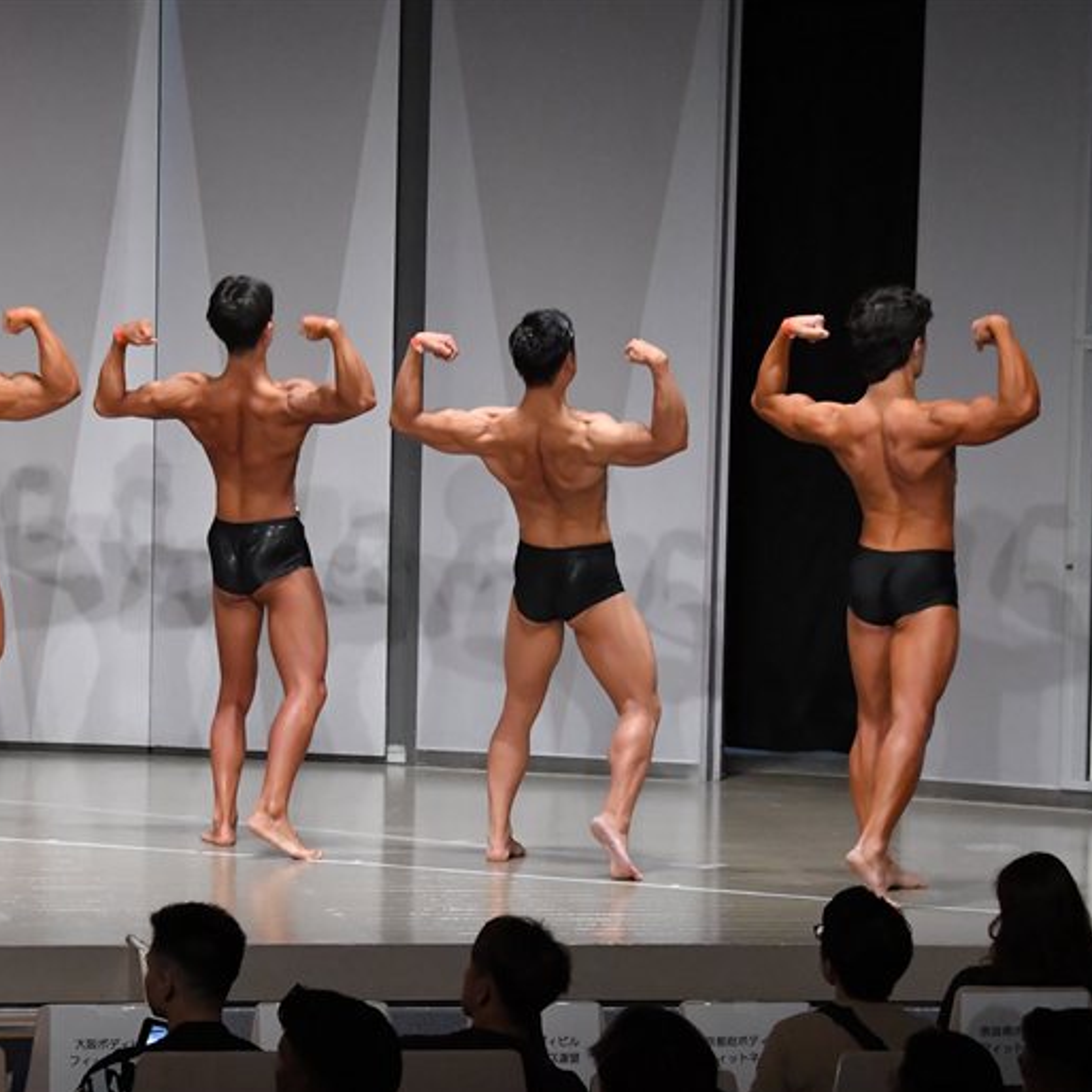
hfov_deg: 10.7
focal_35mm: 163
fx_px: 5818
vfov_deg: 10.7
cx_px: 380
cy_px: 547
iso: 6400
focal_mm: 85
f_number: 5.6
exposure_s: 1/400
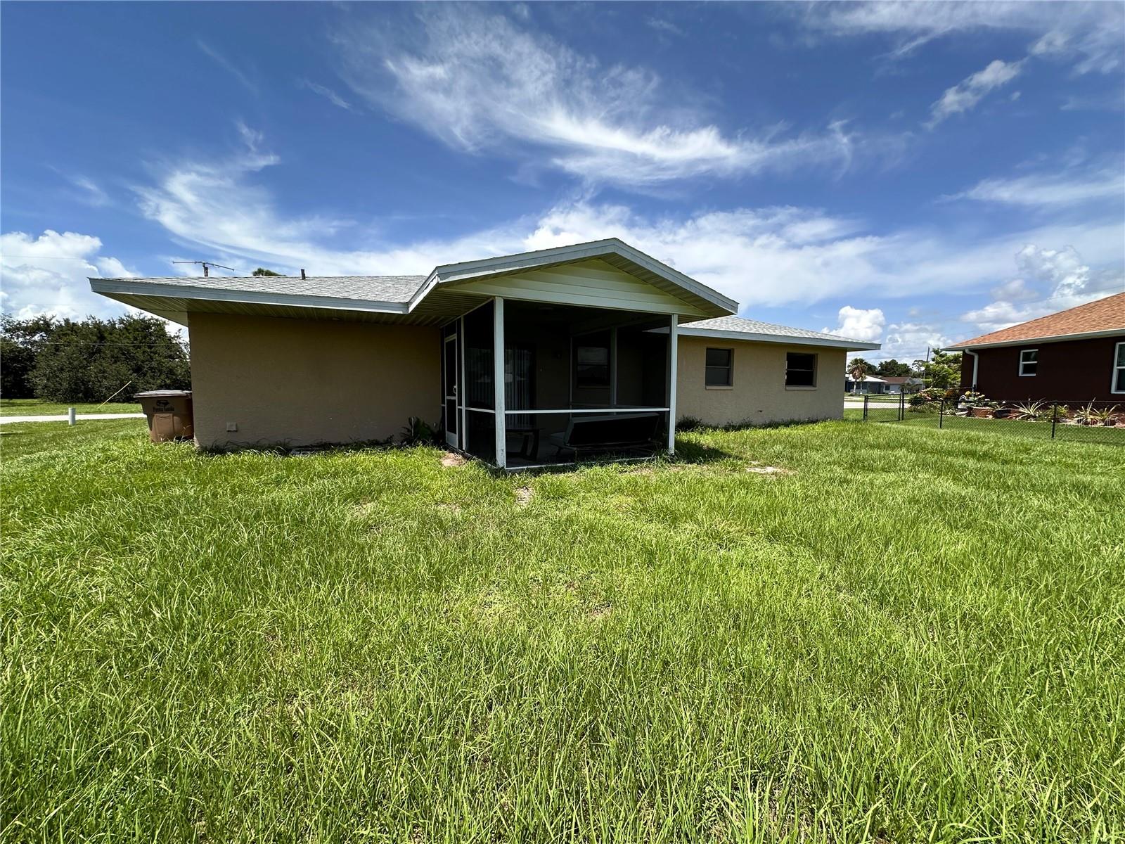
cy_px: 422
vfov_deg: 85.7
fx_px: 455
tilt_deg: -4.3
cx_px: 562
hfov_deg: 102.1
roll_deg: -0.7
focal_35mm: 14
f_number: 2.2
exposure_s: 1/1247
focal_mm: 2.22
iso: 40
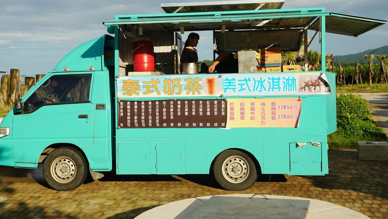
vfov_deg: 25.4
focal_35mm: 47
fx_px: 484
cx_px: 191
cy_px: 84
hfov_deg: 43.7
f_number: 8
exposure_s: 1/125
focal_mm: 42
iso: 100
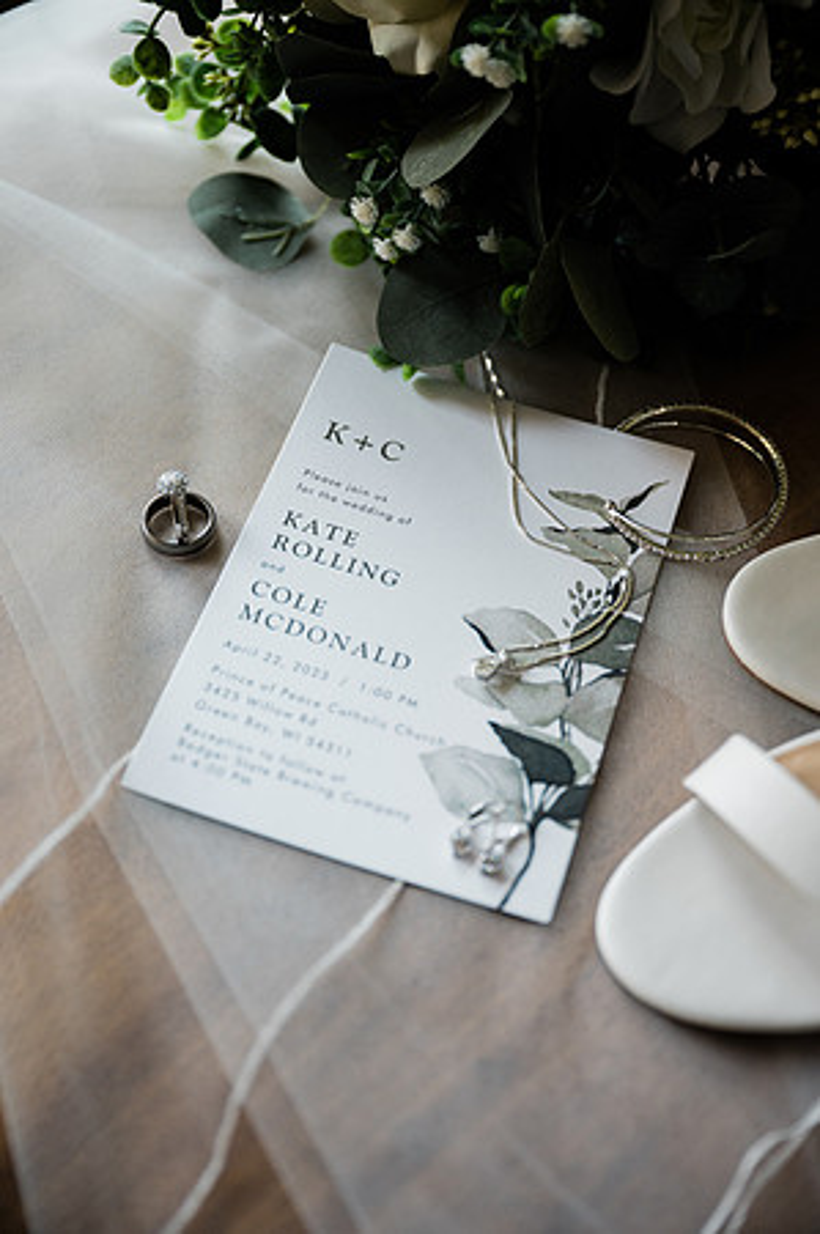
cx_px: 410
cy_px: 617
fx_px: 1678
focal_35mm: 49
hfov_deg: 27.5
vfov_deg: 40.4
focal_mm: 49
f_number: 2.8
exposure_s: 1/500
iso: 250
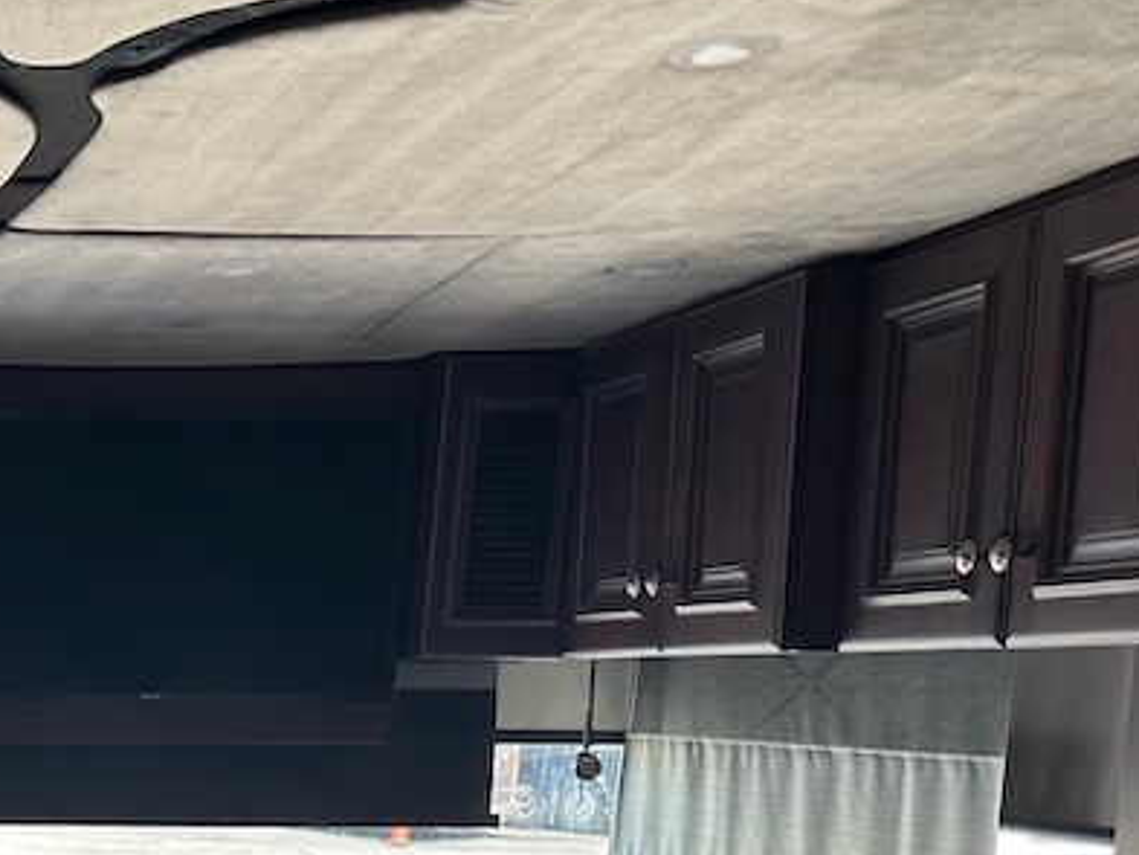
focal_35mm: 61
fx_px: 2008
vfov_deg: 22.2
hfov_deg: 28.6
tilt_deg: -9.2
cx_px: -130
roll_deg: -0.1
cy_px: 1020
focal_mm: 6.86
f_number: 1.78
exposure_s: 1/383
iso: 80
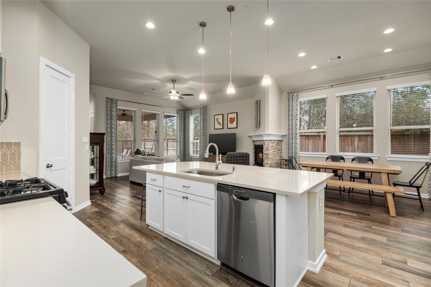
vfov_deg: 73.8
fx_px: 192
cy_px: 144
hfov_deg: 96.7
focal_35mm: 16
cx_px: 216
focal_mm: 16
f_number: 7.1
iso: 400
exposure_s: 1/10
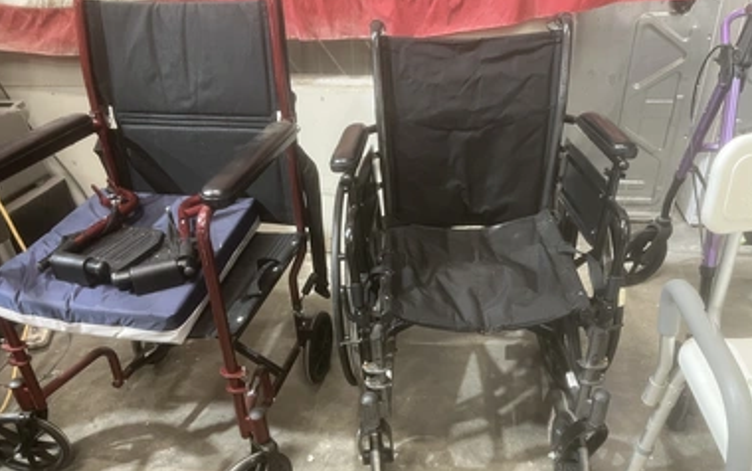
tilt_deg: -32.5
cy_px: 265
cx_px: 392
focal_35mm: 29
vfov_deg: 43.1
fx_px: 595
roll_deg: +3.3
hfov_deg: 64.6
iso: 400
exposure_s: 1/60
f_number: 1.6
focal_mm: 5.1
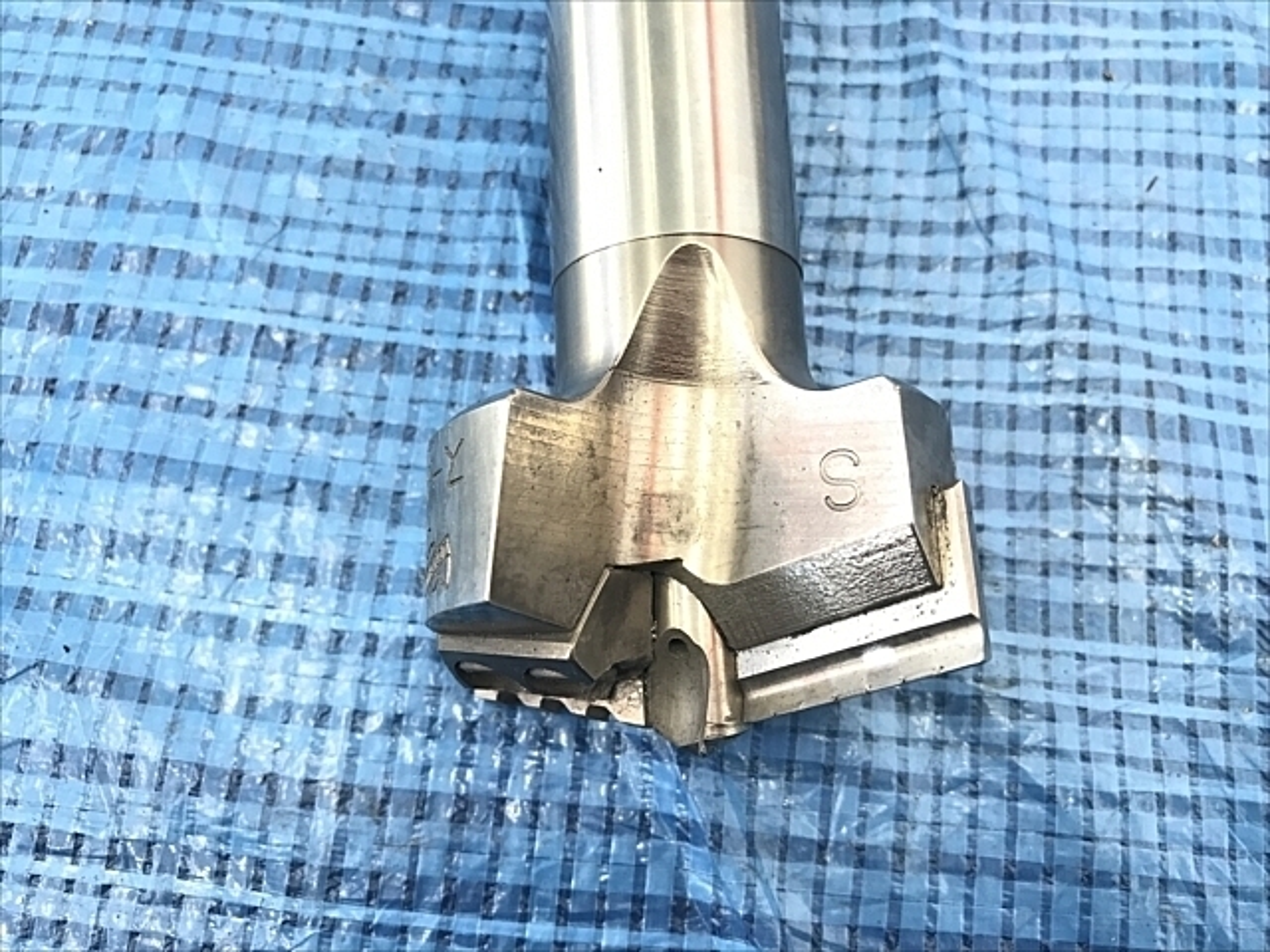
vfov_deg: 49.7
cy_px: 476
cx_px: 635
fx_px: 1027
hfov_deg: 63.4
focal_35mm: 28
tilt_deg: -74.1
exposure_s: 1/24
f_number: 1.8
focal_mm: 3.99
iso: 40
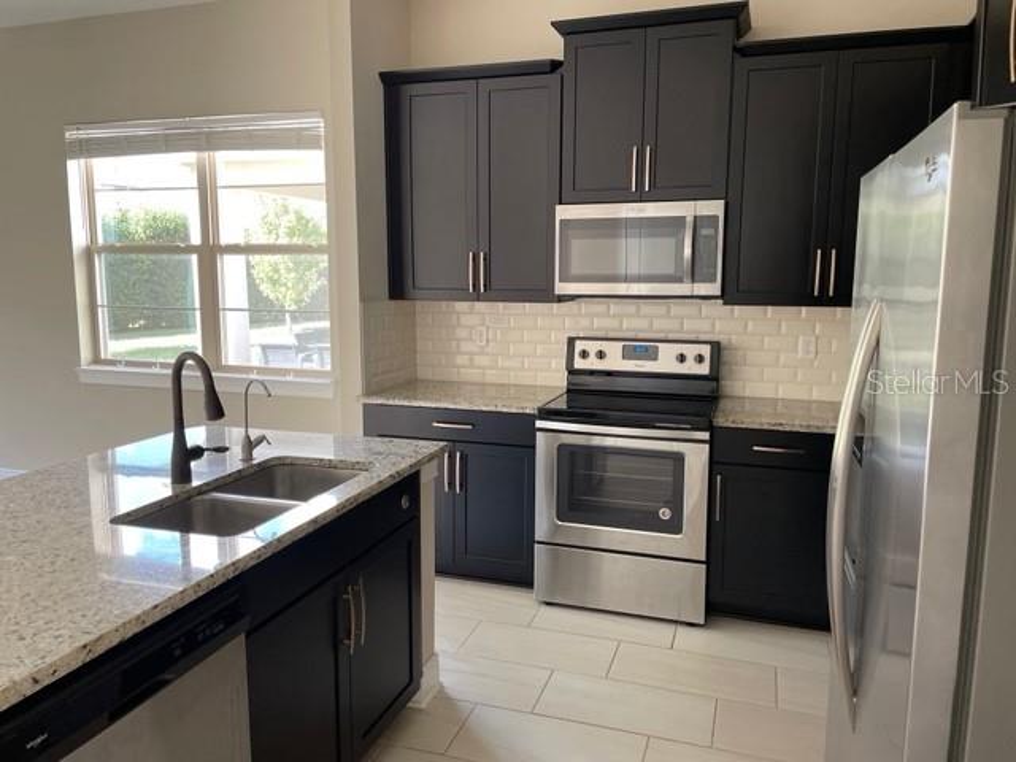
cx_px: 508
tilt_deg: -7.2
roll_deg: -0.2
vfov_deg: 53.1
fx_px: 763
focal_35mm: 26
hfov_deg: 67.3
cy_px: 381
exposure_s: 1/109
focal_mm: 4.2
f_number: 1.6
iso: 125
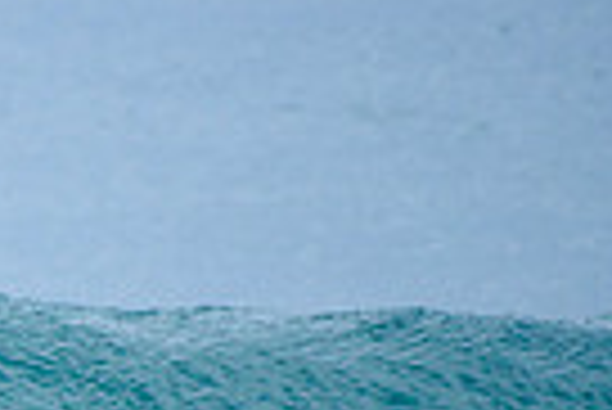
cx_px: -585
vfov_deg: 0.6
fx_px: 36333
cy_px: 502
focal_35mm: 2135
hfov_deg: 1.0
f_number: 5.6
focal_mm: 500
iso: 450
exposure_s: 1/2000
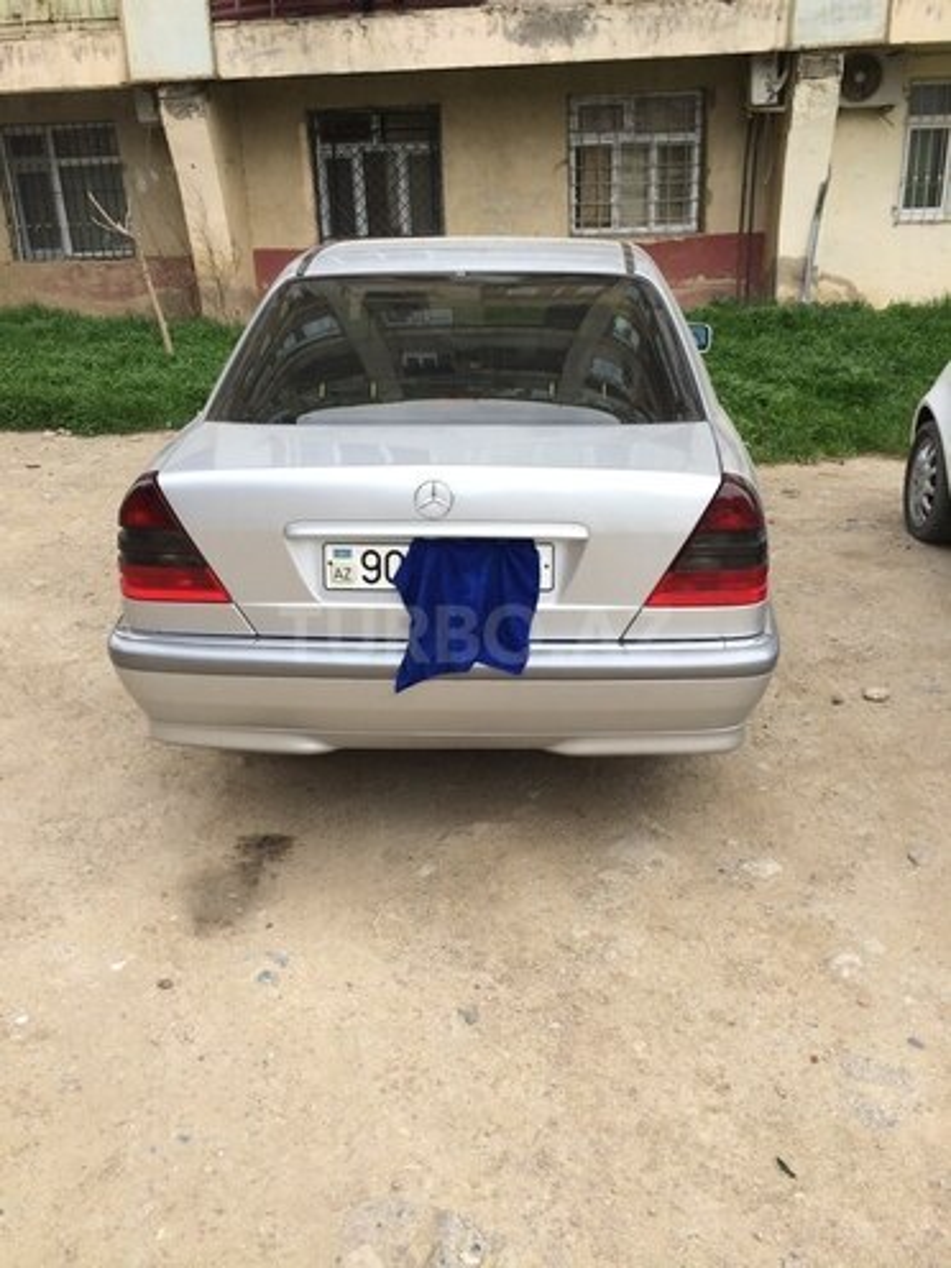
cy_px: 634
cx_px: 476
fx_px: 1062
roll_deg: +4.1
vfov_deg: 61.7
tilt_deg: -20.4
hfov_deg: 48.2
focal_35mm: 29
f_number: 2.2
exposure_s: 1/357
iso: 32
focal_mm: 4.15
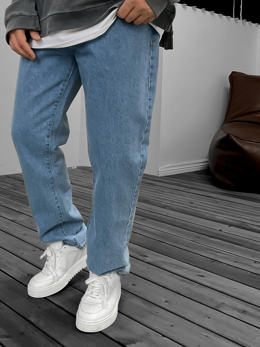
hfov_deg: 32.5
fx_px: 441
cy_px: 131
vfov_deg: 42.6
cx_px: 81
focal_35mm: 44
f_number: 1.8
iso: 125
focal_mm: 3
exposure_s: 1/60
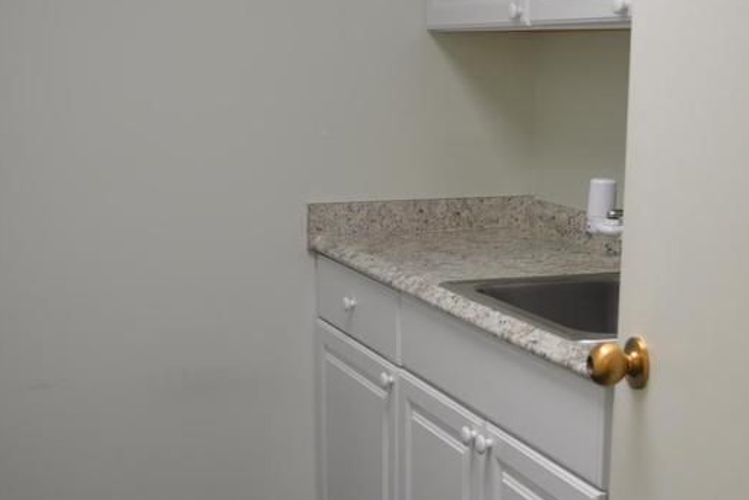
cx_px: 334
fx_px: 1311
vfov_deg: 21.5
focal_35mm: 63
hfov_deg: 31.9
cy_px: 327
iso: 400
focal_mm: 20
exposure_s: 1/80
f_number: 4
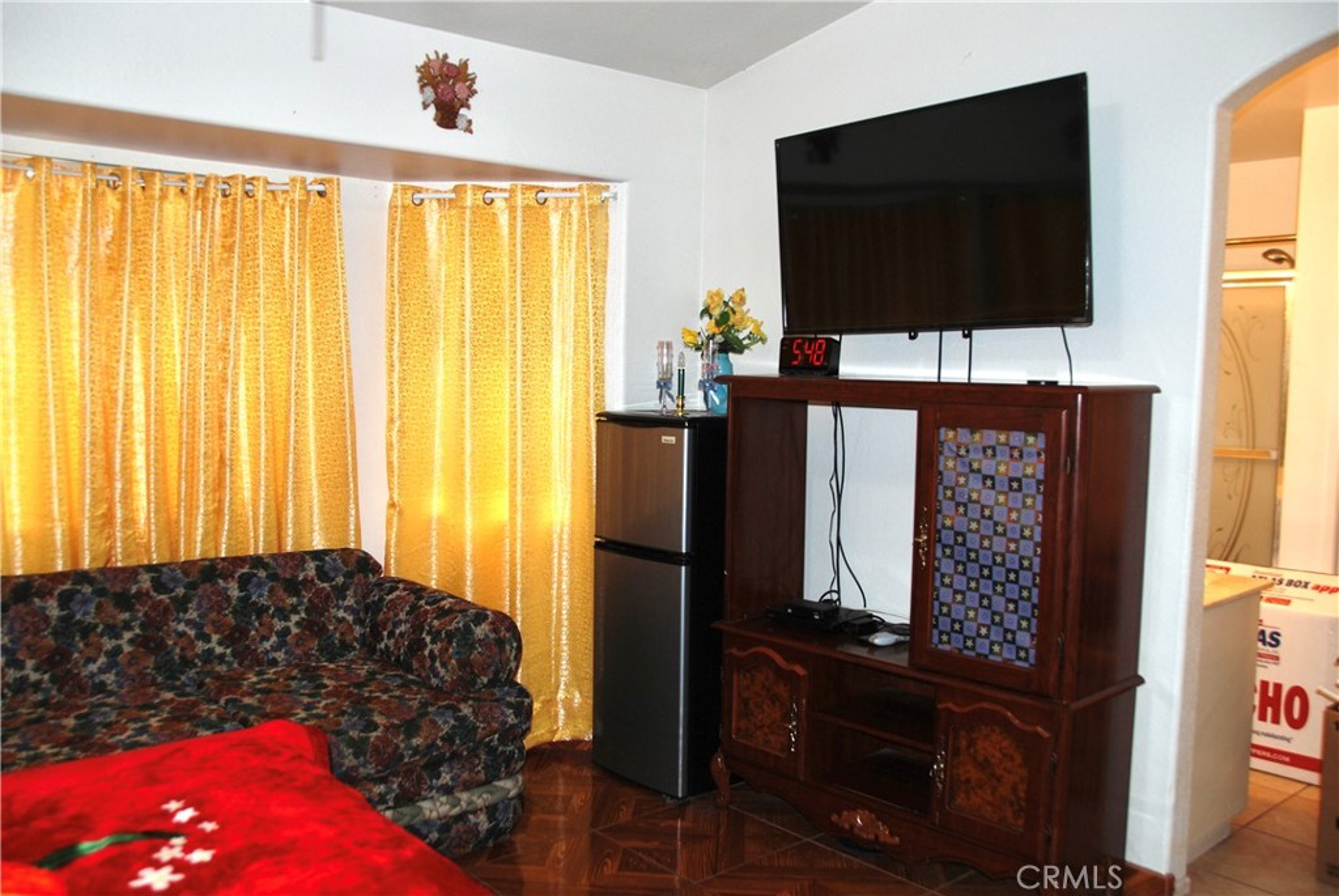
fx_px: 1117
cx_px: 670
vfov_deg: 43.7
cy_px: 448
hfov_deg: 61.9
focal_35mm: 30
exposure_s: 1/60
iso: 200
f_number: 3.8
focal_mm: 20
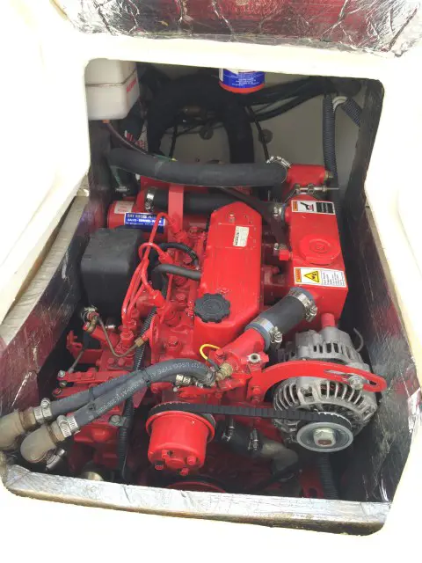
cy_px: 282
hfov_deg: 46.8
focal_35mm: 30
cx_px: 211
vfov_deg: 60.0
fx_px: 488
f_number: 2.2
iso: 32
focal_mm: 4.12
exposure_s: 1/208
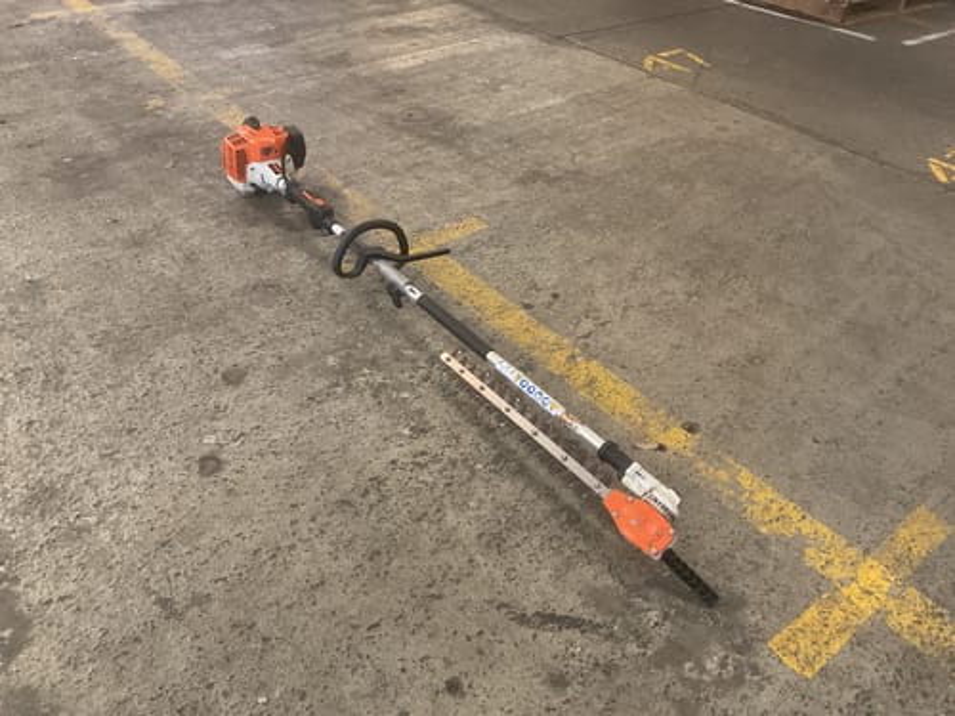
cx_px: 478
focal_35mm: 29
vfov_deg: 48.2
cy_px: 358
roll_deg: -2.9
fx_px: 800
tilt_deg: -37.9
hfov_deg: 61.7
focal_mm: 3
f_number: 1.8
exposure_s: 1/33
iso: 320
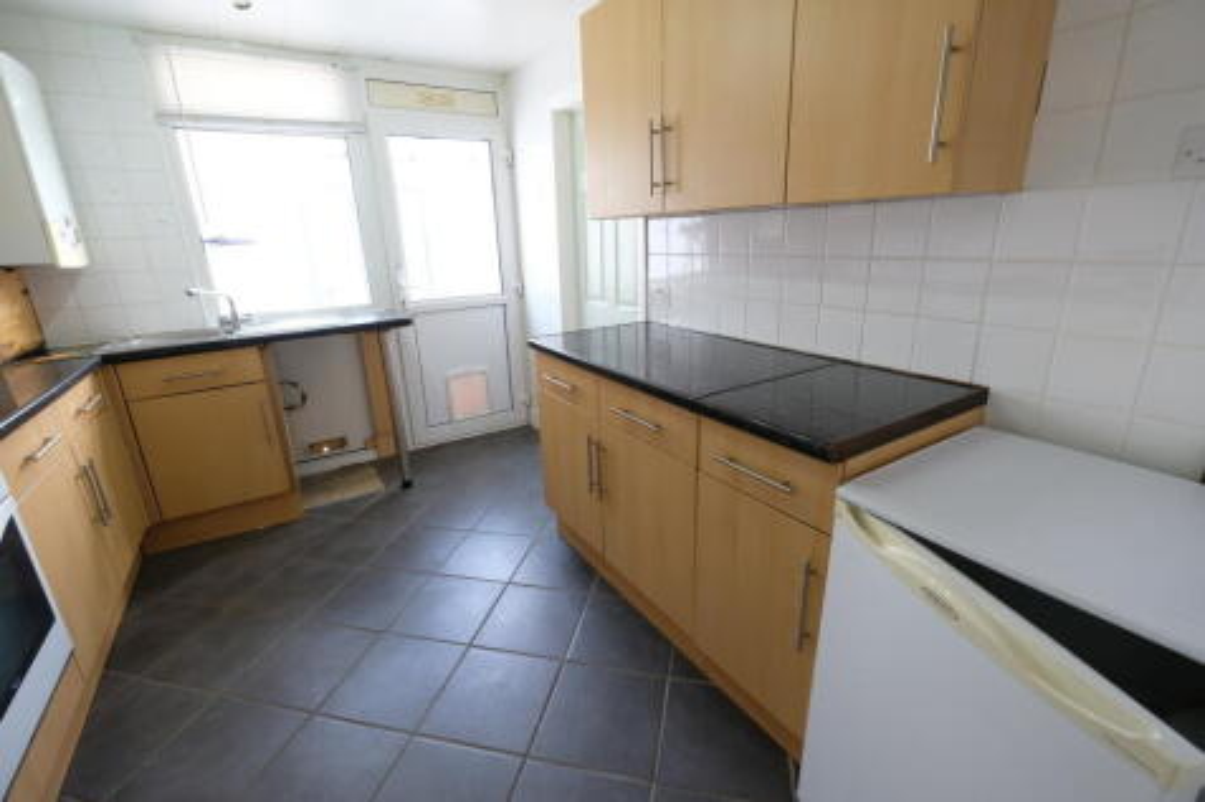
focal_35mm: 15
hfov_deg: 100.4
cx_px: 602
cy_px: 401
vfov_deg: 77.3
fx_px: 502
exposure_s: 1/20
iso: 800
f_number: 4
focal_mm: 10
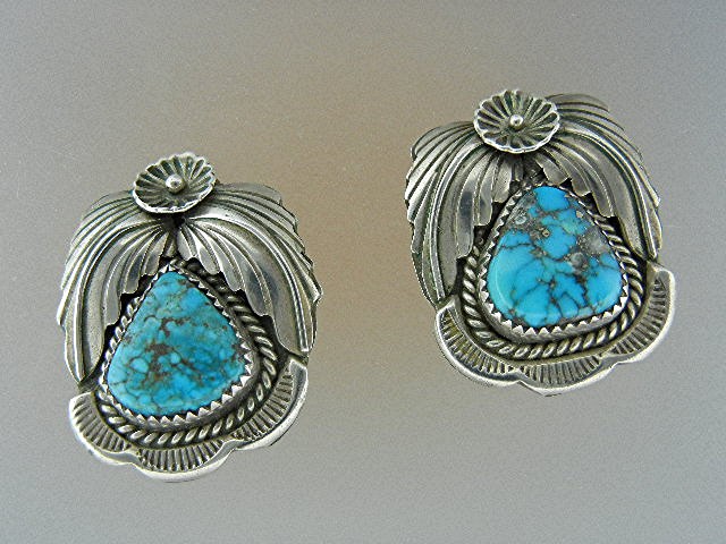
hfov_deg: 47.9
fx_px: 818
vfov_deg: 36.8
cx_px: 363
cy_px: 272
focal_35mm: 39
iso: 400
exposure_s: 1/17.8
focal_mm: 7.1
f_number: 3.7
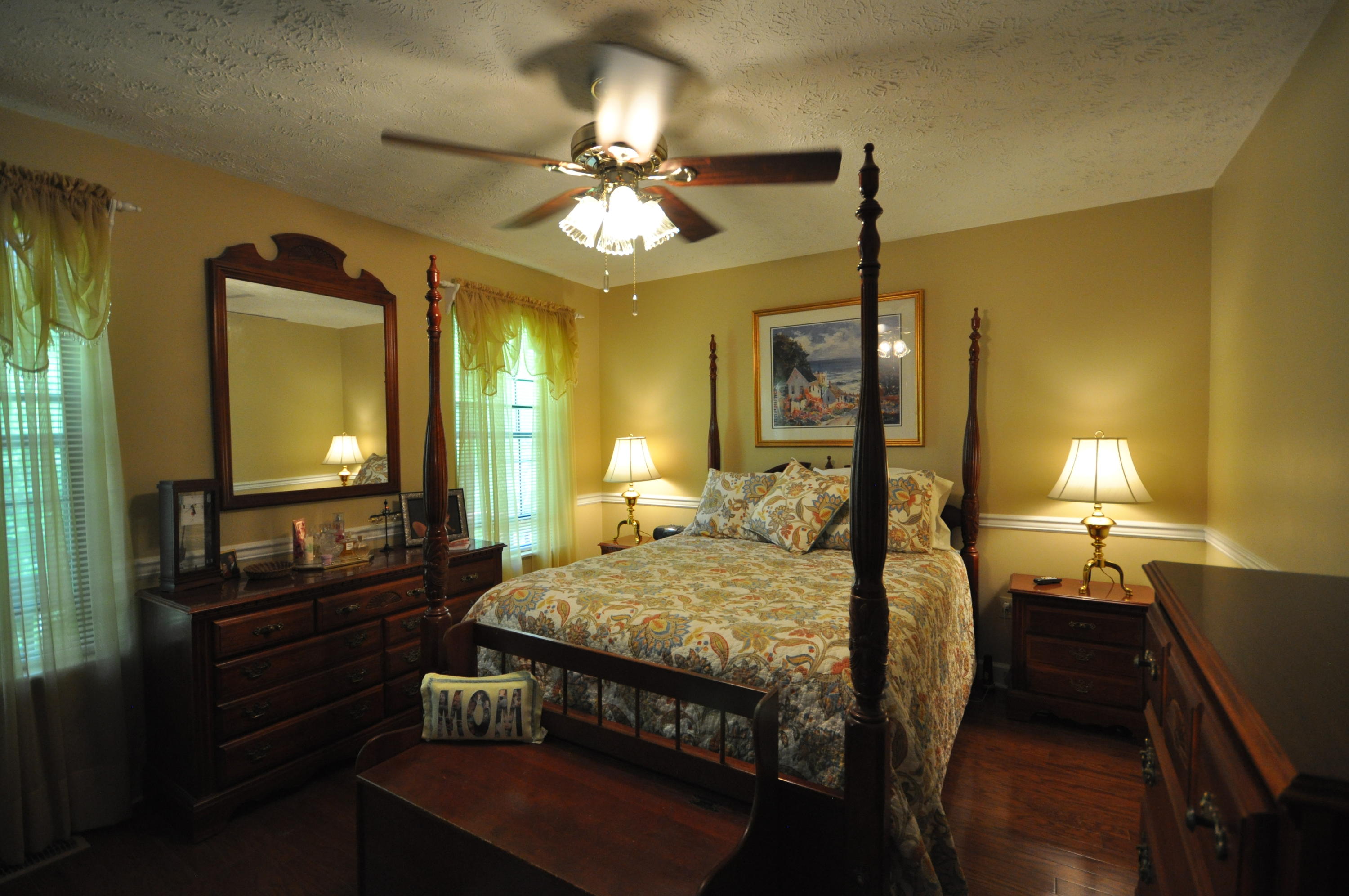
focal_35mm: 15
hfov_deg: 100.5
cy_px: 448
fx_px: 561
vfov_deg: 77.2
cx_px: 674
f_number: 4
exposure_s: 1/50
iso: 800
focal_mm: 10
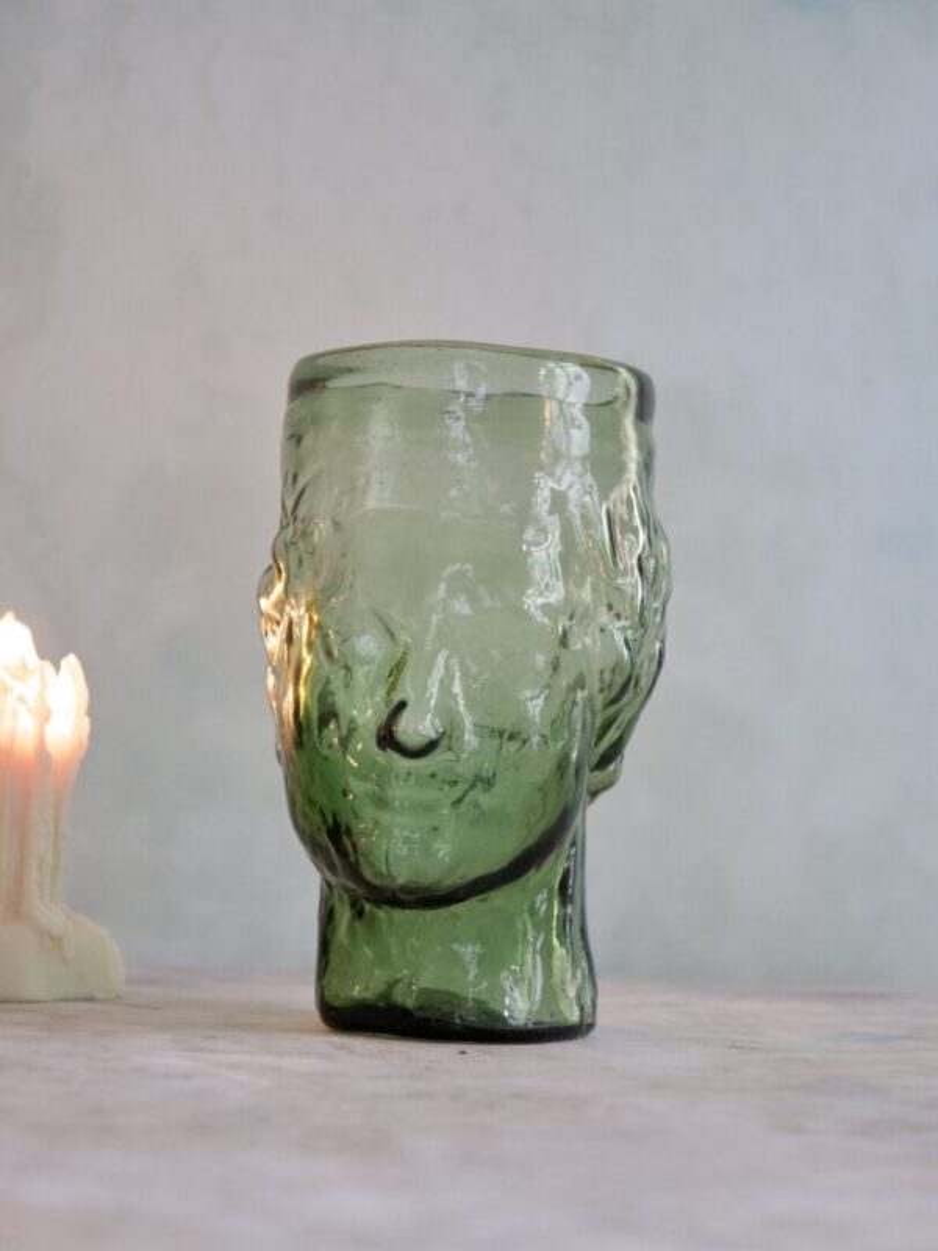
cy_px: 626
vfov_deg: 18.9
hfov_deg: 14.2
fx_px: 3757
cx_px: 469
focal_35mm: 104
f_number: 4
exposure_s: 1/125
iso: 2500
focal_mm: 52
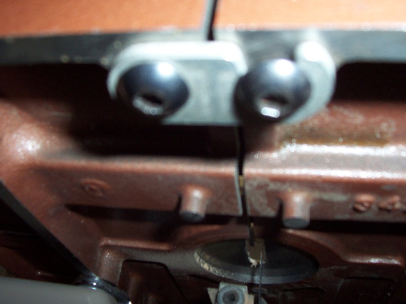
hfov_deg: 50.1
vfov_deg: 38.7
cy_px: 152
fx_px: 434
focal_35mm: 37
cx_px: 203
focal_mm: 5.6
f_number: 2.8
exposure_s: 1/60
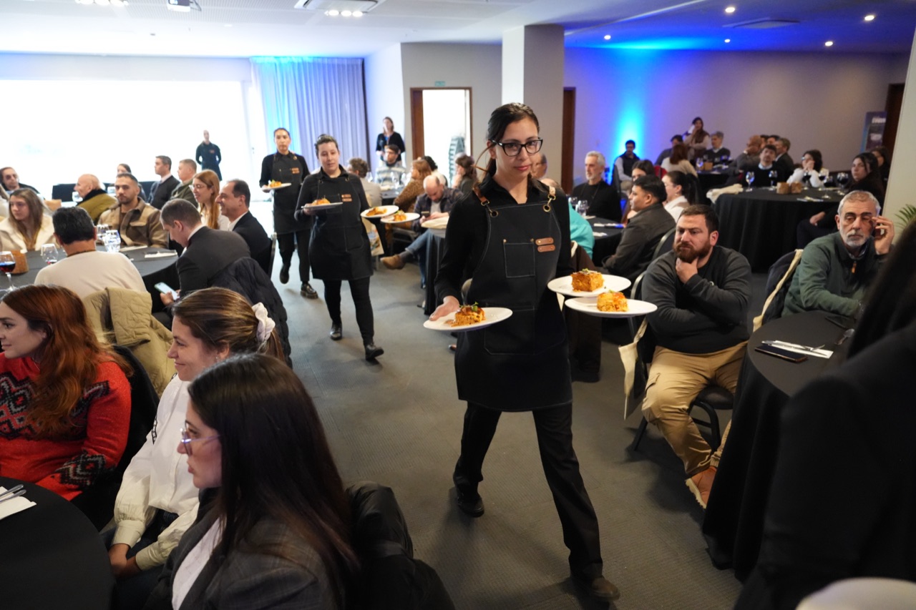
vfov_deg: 53.1
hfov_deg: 73.8
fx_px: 611
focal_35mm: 24
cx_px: 458
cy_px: 305
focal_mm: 24
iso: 10000
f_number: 3.2
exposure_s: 1/200
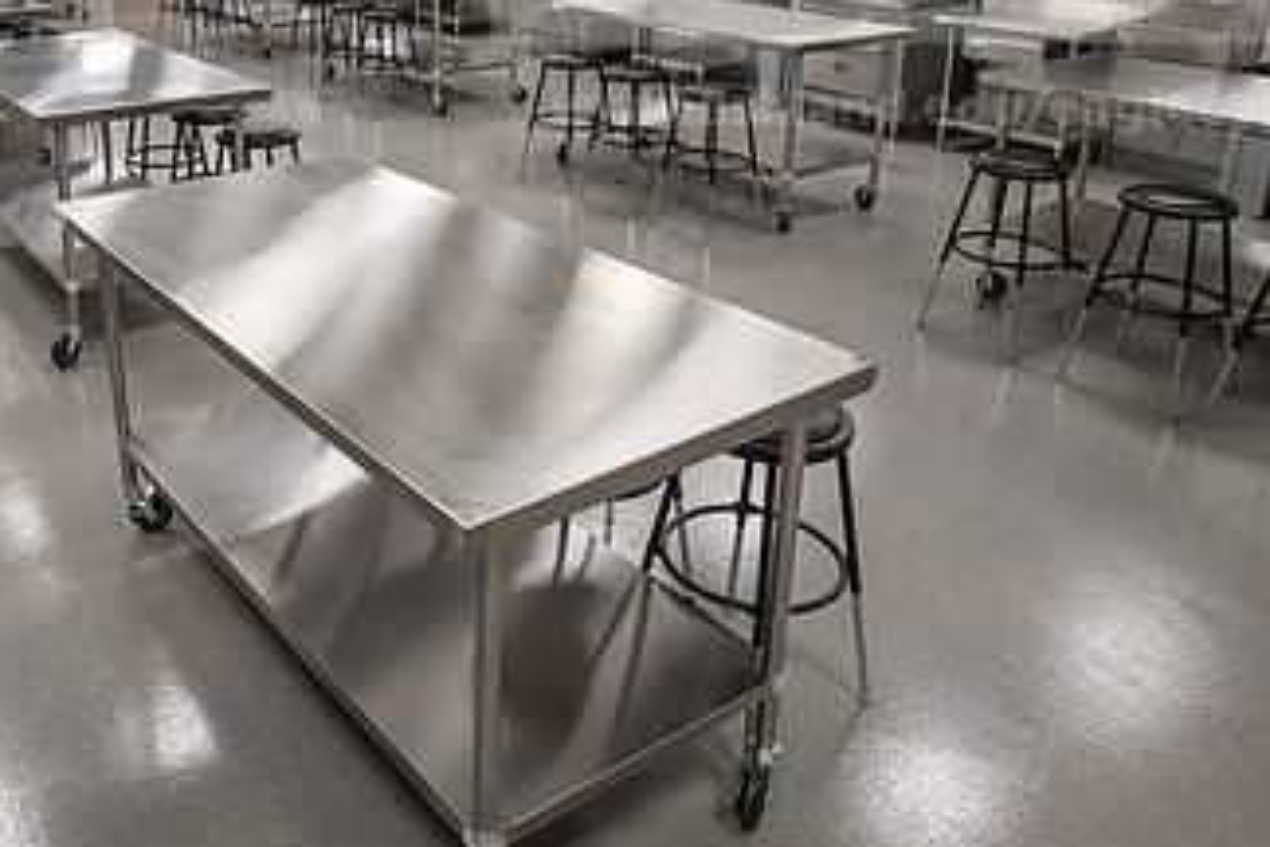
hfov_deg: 54.1
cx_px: 372
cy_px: 190
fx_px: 1199
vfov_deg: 37.7
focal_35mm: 34
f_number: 4
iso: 800
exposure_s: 1/160
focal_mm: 19
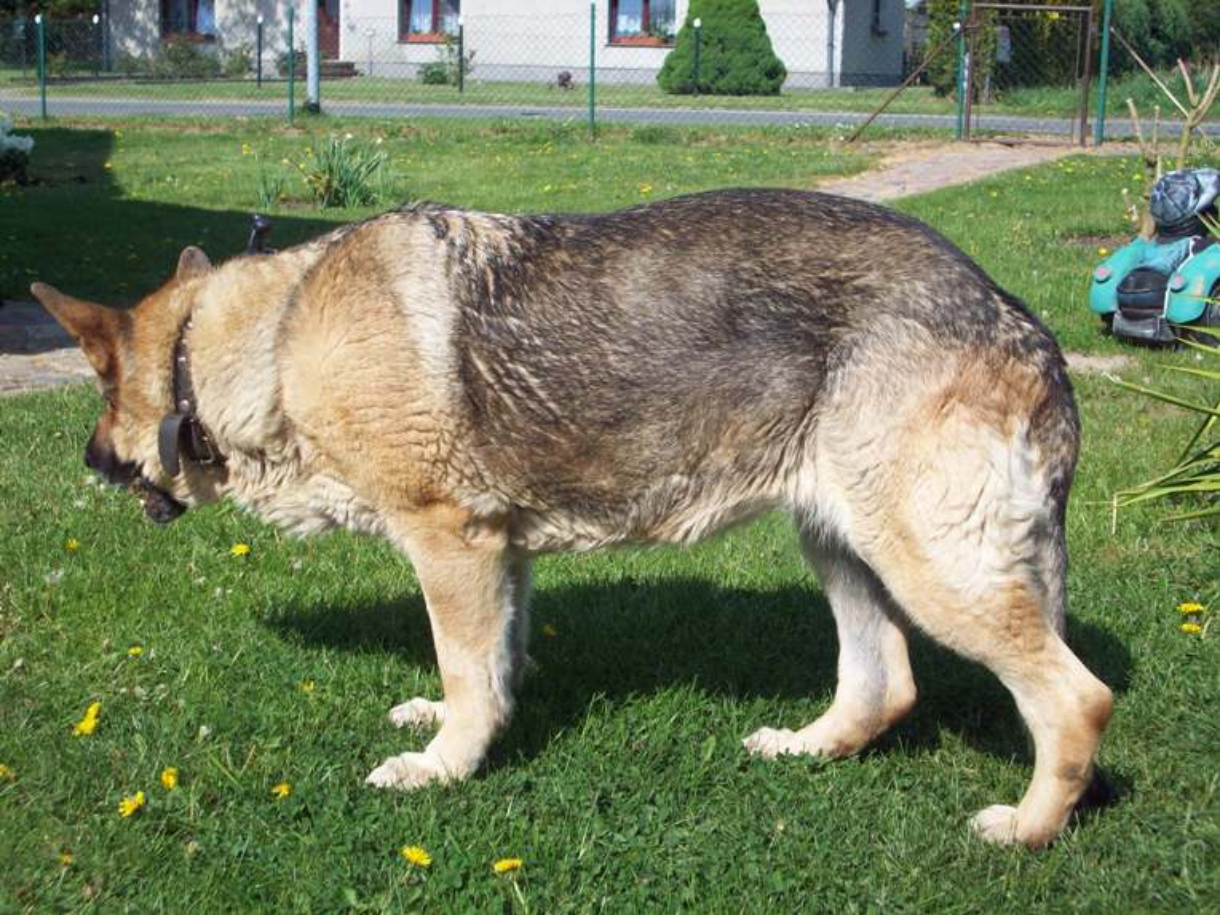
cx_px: 610
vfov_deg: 27.0
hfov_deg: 35.5
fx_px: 1903
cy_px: 458
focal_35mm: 54
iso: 80
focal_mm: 9
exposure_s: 1/221
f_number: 6.9
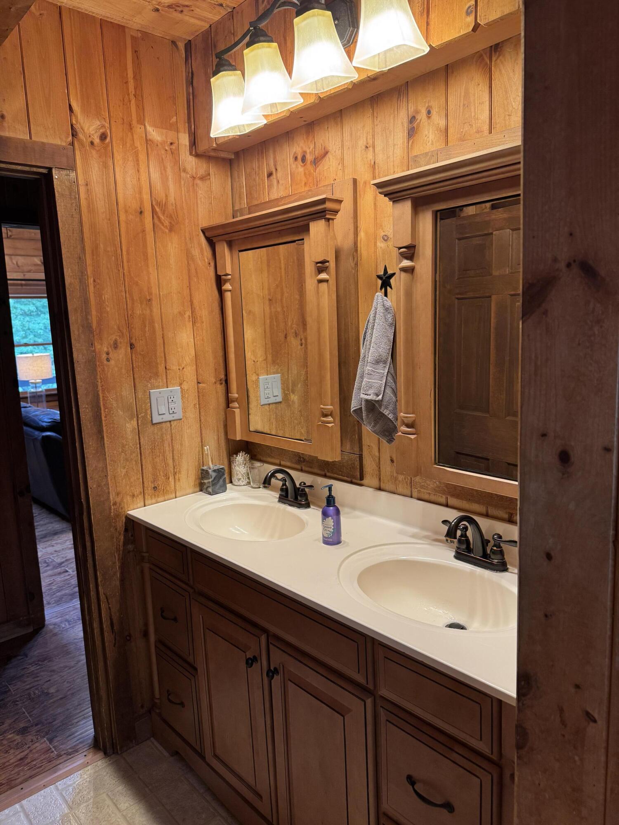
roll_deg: +2.7
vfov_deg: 71.6
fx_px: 572
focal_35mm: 24
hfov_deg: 56.8
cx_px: 310
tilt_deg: -9.0
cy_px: 412
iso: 200
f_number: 1.78
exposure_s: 1/120
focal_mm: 6.76
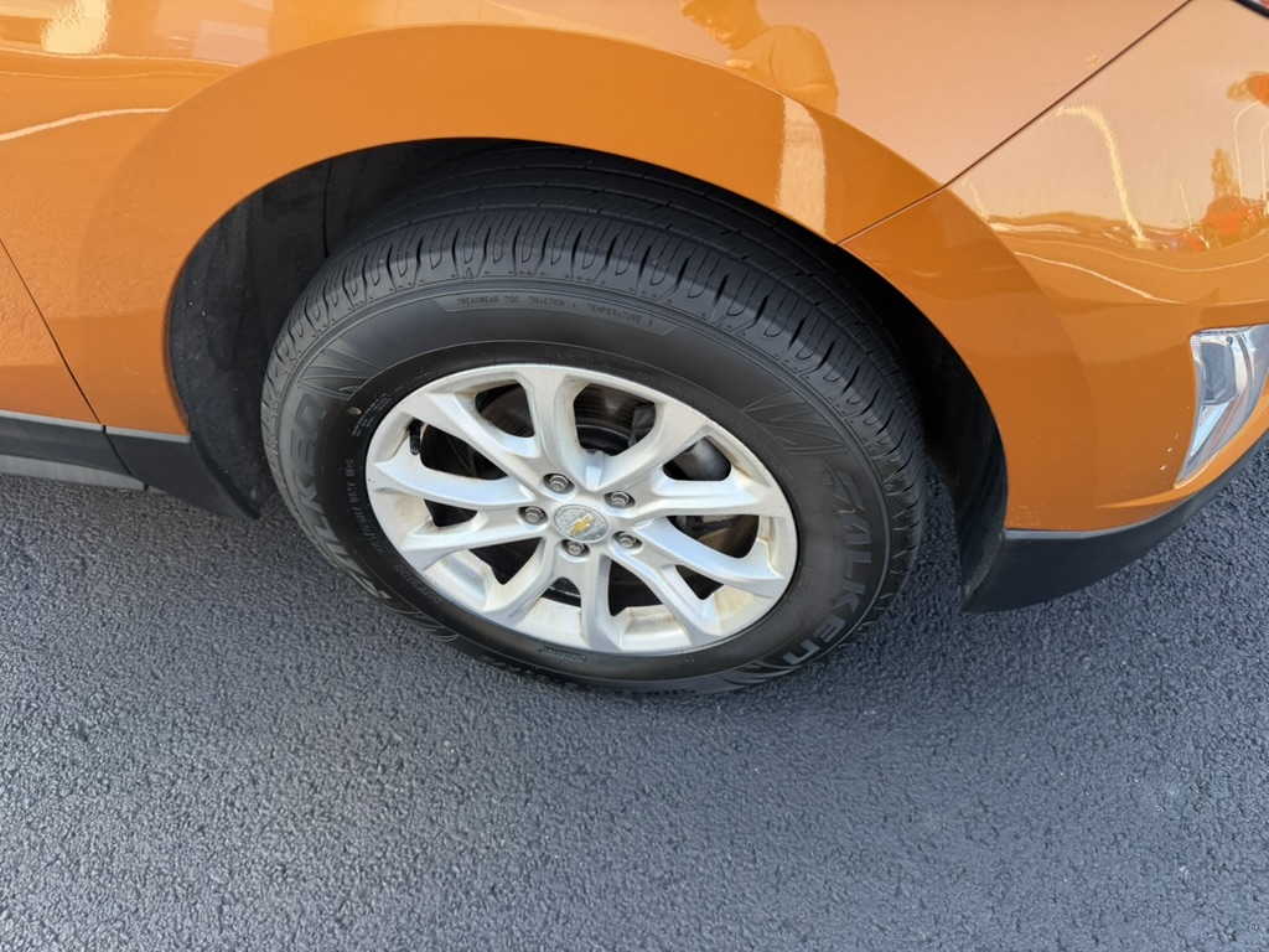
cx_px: 634
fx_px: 880
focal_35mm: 24
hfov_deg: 71.6
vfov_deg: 56.8
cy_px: 476
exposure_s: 1/222
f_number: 1.78
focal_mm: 6.76
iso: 80
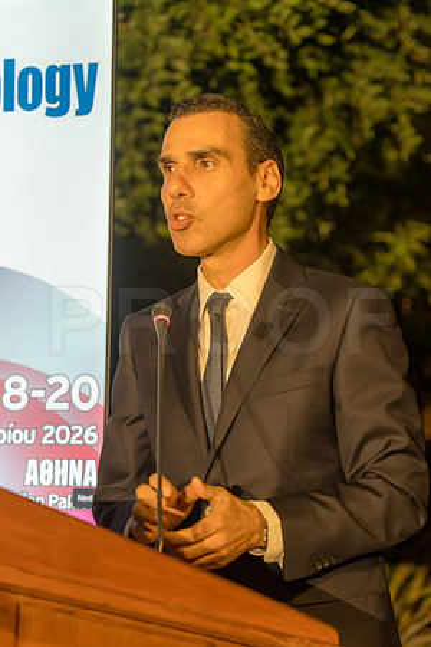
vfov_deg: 19.6
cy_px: 324
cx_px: 216
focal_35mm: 104
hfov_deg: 13.2
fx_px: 1868
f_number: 4
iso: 2000
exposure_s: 1/100
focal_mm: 104
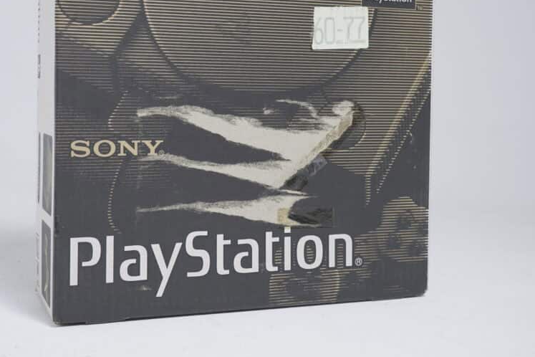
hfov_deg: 37.5
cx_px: 234
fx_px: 788
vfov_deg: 25.3
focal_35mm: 53
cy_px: 108
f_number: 5.6
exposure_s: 1/5
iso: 100
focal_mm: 33
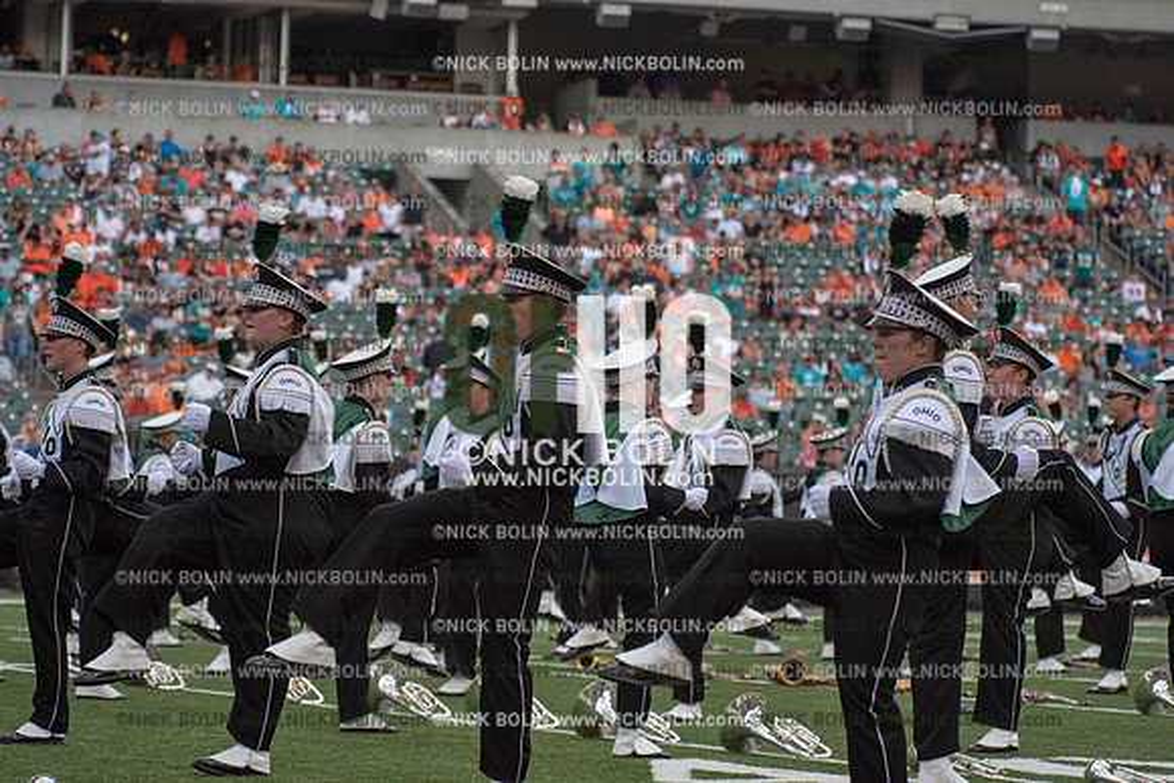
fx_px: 4566
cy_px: 392
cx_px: 587
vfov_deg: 9.8
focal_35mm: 140
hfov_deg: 14.7
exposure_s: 1/1250
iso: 400
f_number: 5.6
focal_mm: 140
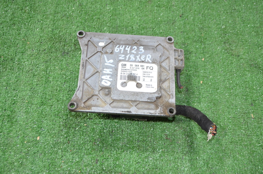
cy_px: 87
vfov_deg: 29.7
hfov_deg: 43.7
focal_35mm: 45
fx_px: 328
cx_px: 132
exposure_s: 1/60
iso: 1250
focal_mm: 30
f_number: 4.5
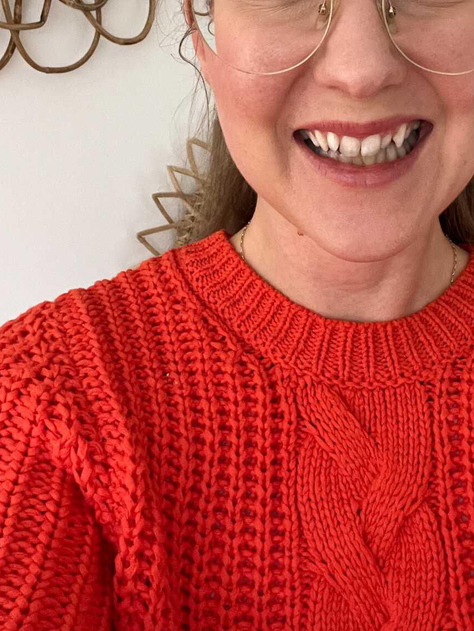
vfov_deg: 39.5
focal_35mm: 47
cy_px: 169
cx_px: 330
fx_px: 858
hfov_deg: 30.6
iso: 400
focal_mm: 2.71
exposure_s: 1/35
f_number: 2.2
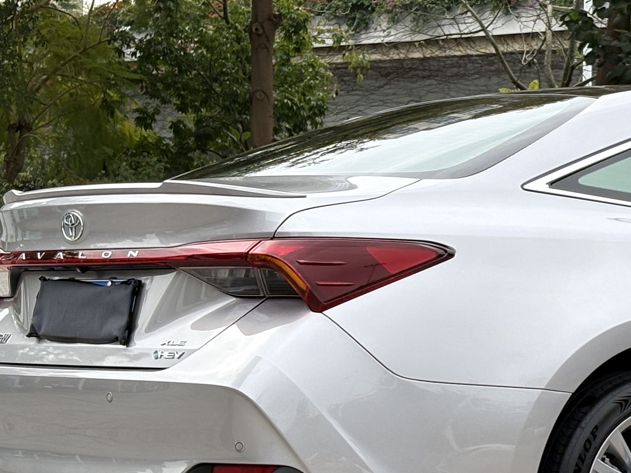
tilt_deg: +1.2
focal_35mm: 142
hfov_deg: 13.6
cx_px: 690
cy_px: 289
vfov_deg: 10.4
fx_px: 2588
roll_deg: -1.0
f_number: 1.6
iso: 40
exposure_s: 1/1048
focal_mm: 5.96
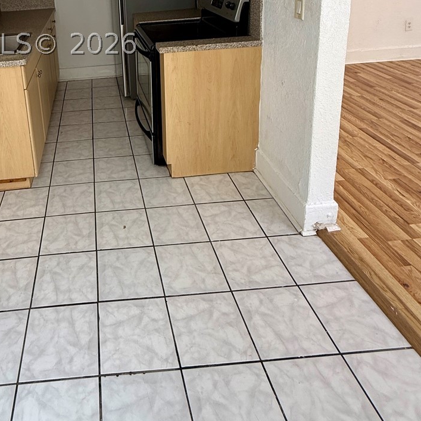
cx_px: 102
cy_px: 44
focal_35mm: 28
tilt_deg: -12.9
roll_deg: +3.9
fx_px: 385
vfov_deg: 50.9
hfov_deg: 54.4
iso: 100
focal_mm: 2.22
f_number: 2.2
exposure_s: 1/99
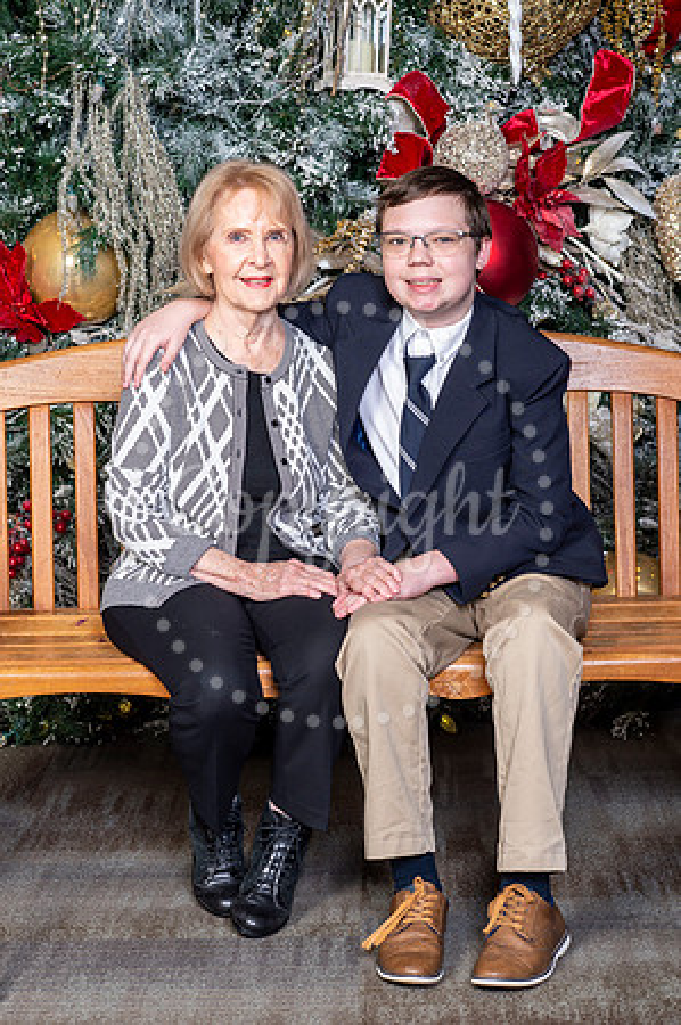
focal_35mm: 85
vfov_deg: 23.9
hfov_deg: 16.0
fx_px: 2417
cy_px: 512
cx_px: 340
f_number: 8
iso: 400
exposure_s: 1/125
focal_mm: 85
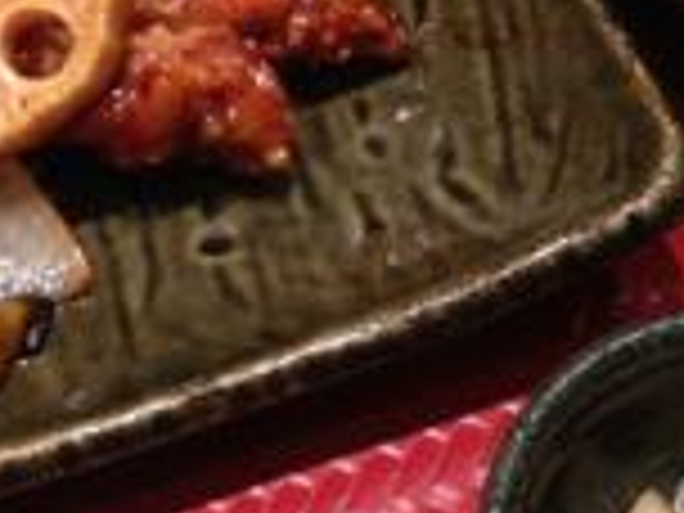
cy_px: 212
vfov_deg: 14.2
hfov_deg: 18.9
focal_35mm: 104
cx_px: 387
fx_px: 2055
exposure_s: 1/20
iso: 80
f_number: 2.4
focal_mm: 4.13
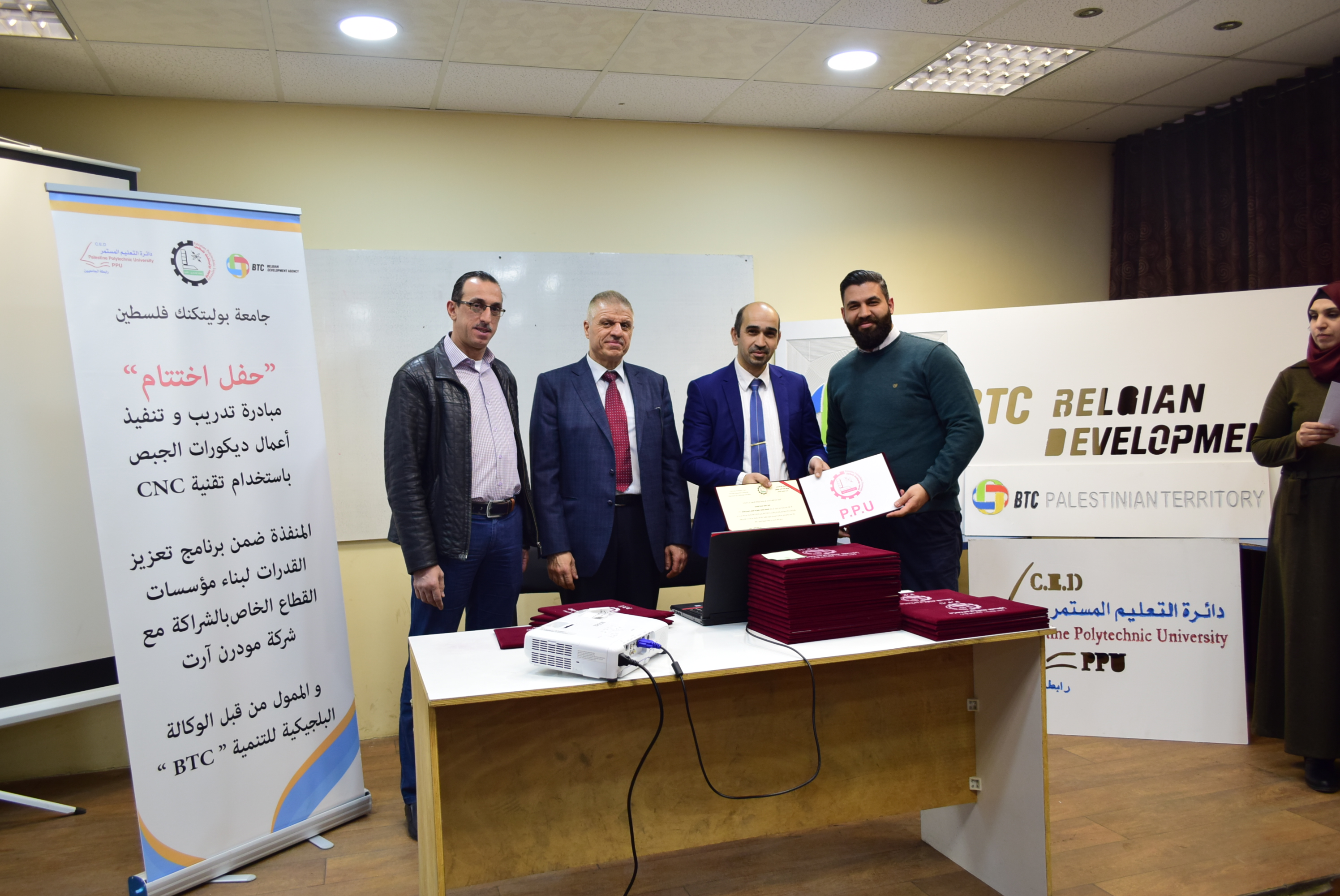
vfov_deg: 48.0
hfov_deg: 67.3
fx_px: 1006
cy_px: 448
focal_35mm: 27
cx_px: 670
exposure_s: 1/40
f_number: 3.5
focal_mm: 18
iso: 400
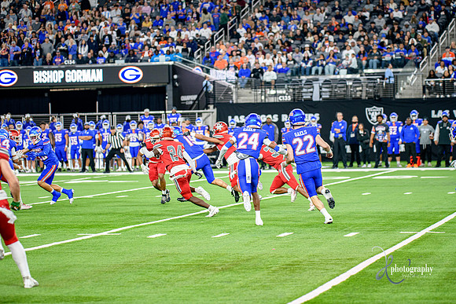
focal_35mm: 125
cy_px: 152
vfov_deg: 11.0
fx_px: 1584
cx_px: 228
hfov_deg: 16.4
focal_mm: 125
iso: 1250
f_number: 2.8
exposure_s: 1/400
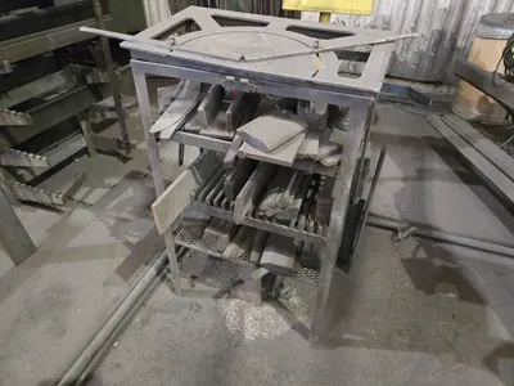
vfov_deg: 58.9
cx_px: 257
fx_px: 342
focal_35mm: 23
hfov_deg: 73.9
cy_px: 193
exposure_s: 1/40
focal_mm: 5.4
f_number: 1.8
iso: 1250
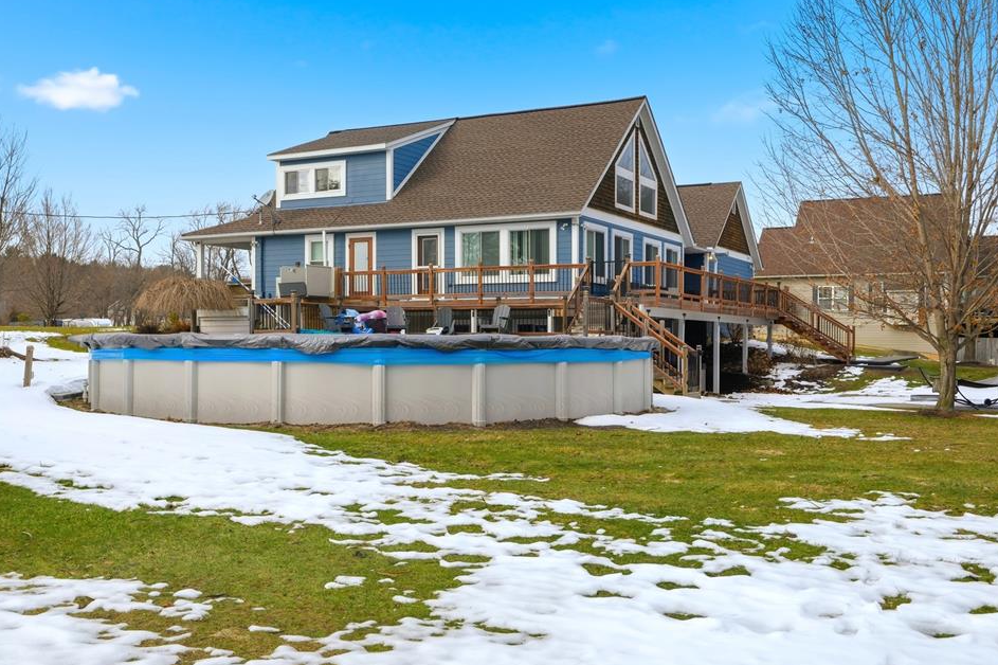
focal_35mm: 38
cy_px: 347
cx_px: 504
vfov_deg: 35.0
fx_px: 1053
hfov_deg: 50.7
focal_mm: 35
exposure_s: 1/8000
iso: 250
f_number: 8
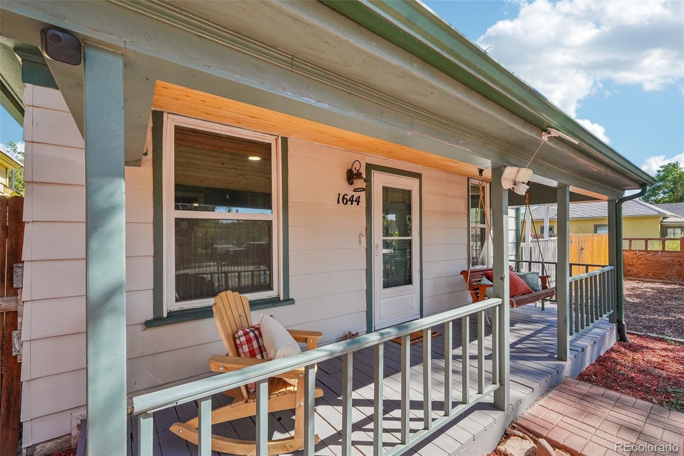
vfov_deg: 77.3
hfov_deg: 100.4
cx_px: 342
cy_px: 228
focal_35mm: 15
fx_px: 285
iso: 800
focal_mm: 10
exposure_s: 1/500
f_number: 8
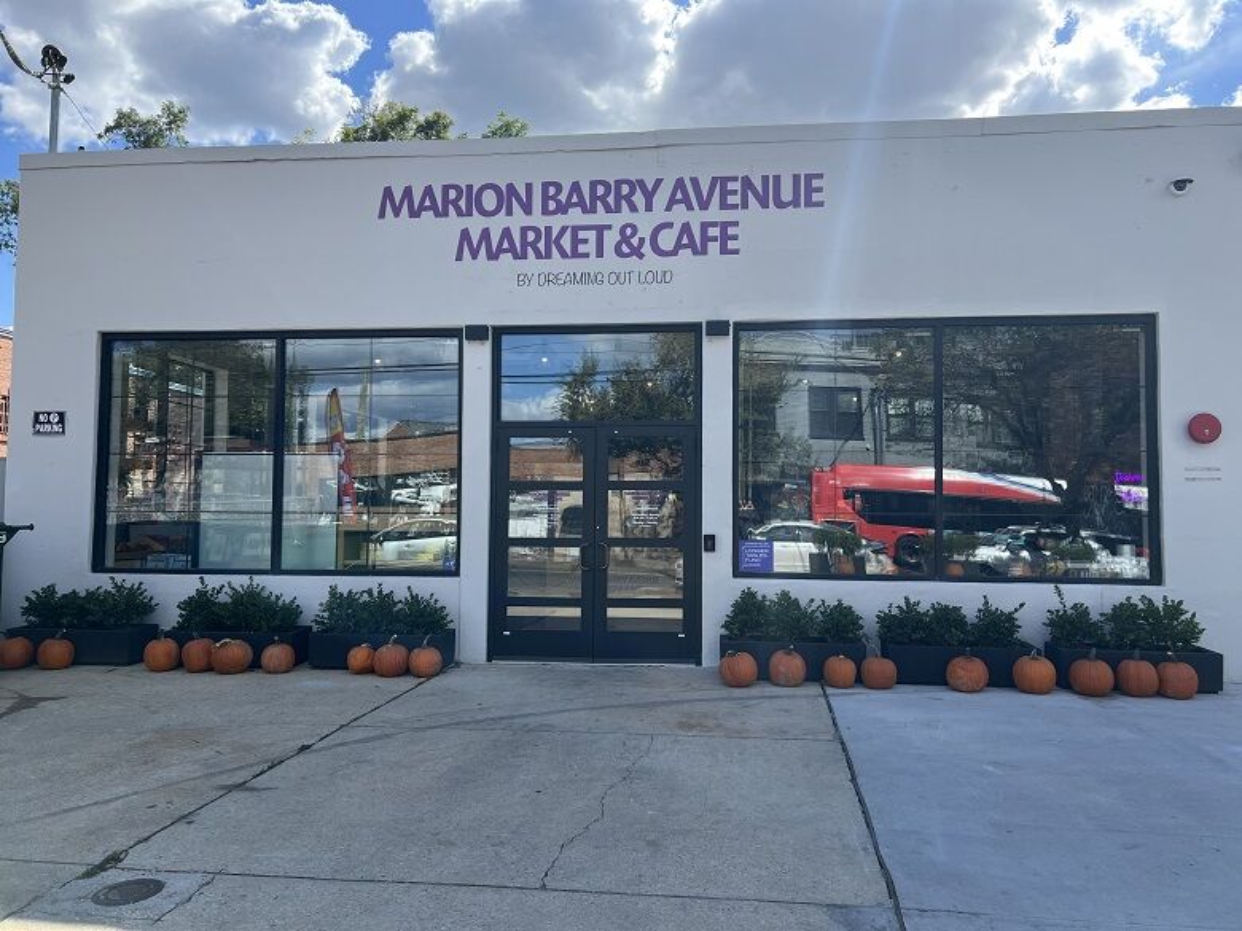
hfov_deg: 67.3
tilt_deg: +2.5
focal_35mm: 26
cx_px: 621
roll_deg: +0.2
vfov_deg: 53.1
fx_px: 933
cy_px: 466
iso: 50
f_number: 1.5
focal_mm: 5.7
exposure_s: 1/2252
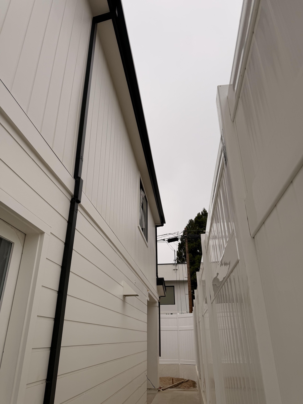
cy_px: 202
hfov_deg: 56.8
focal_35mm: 24
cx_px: 152
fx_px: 280
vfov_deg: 71.6
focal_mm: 6.76
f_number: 1.78
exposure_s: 1/6711
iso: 80
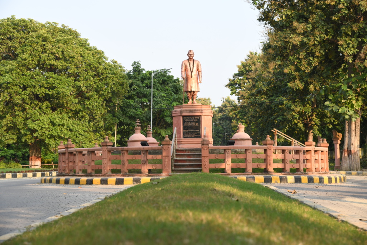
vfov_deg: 19.5
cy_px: 122
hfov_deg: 28.8
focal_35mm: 70
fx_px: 714
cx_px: 184
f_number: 8
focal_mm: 70
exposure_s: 1/200
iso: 400
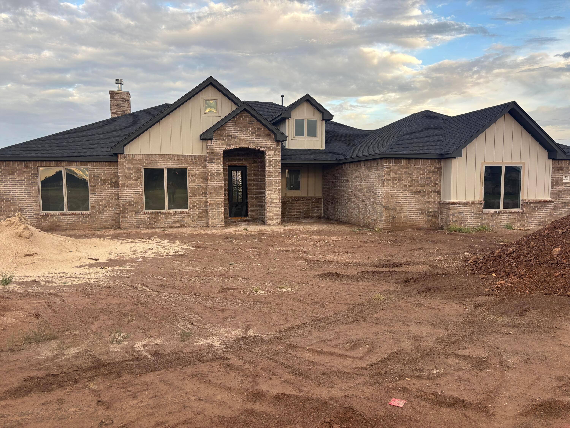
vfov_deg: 53.1
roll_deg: +0.4
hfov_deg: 67.3
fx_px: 428
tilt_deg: -5.3
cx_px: 285
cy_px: 214
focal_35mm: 26
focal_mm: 5.96
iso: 40
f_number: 1.6
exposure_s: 1/252
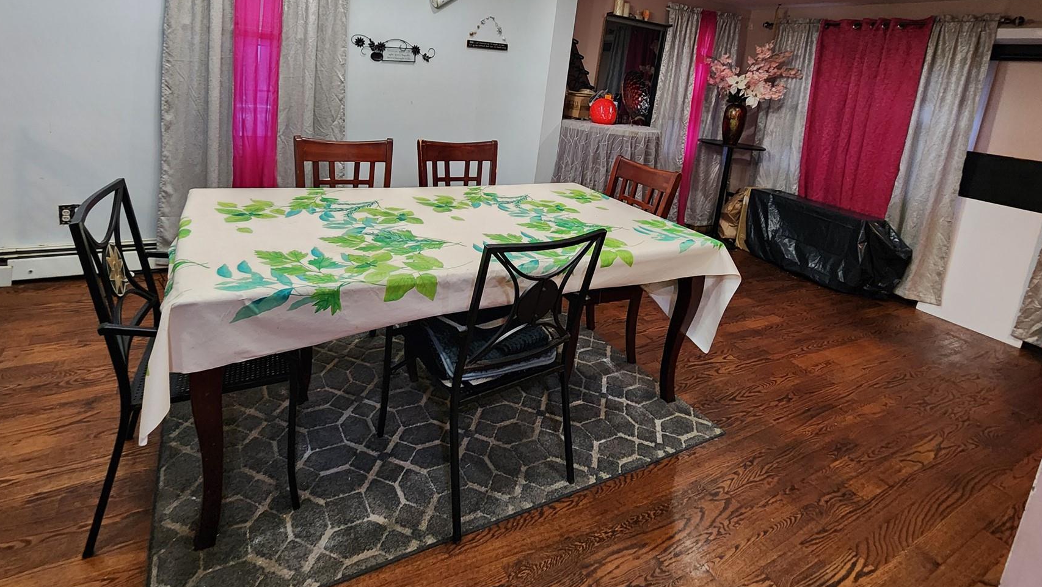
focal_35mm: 17
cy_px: 169
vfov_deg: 61.4
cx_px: 511
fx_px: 470
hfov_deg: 95.9
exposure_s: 1/40
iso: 320
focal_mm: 2.2
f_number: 2.2
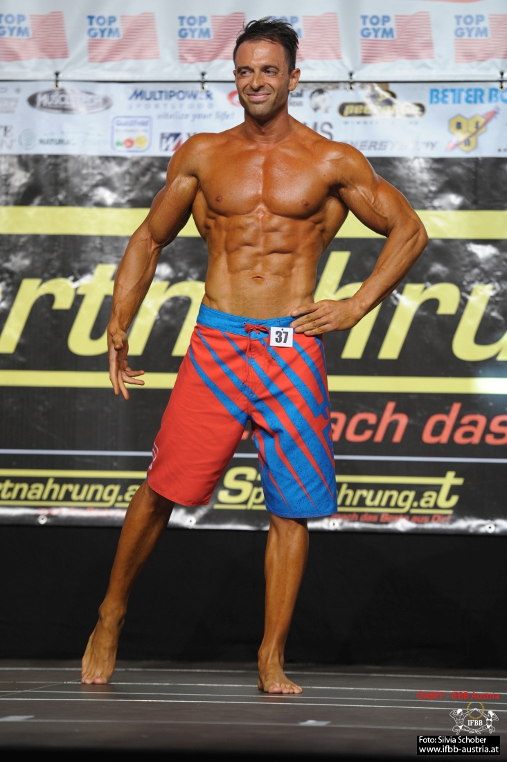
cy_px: 381
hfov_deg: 8.3
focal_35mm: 165
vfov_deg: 12.5
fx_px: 3490
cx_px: 254
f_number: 3.5
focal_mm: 165
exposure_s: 1/320
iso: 1000
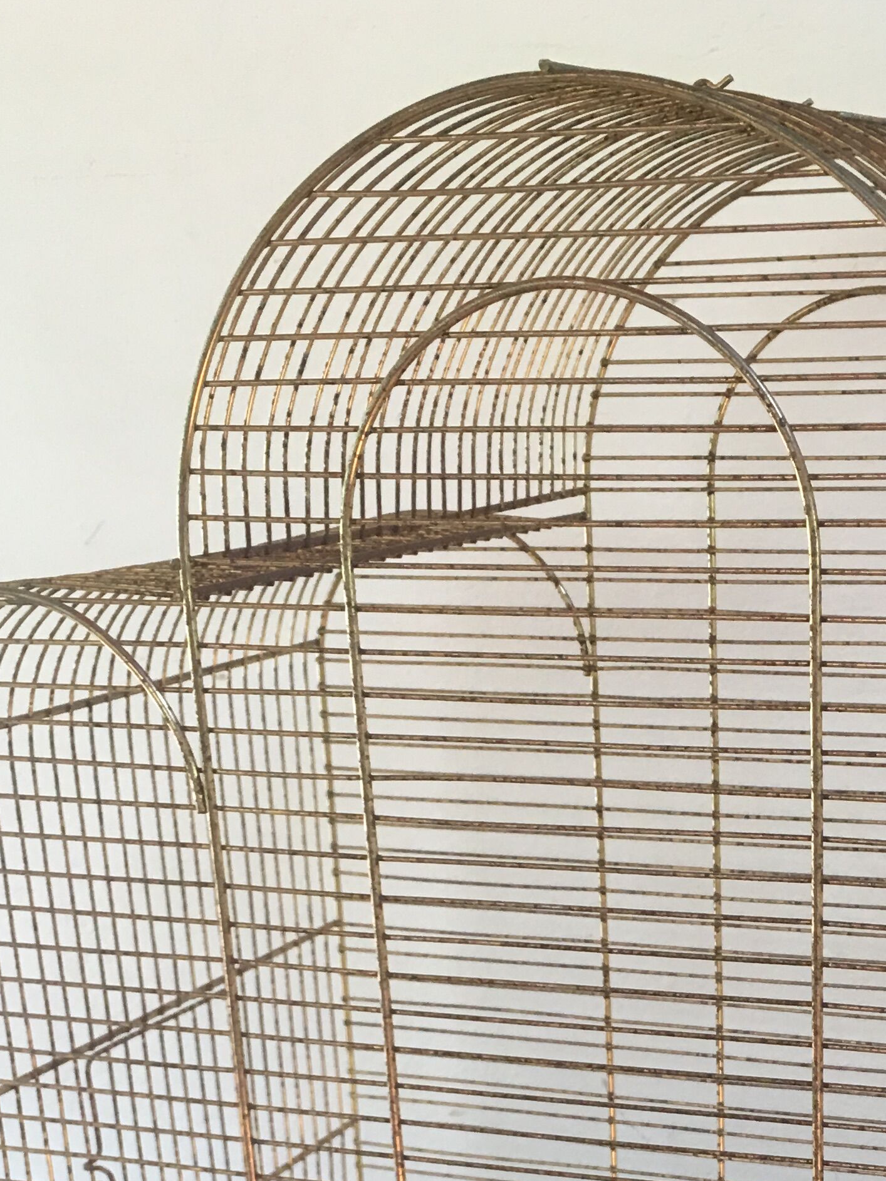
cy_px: 1186
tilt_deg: -21.2
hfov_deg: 23.3
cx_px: 702
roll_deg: -1.2
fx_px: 2116
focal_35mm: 62
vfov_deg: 29.1
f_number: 2.2
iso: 40
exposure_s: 1/33
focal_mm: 4.15
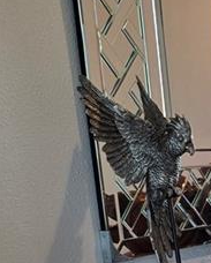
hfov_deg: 10.9
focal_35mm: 118
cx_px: 517
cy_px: 384
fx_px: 919
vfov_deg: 15.2
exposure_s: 1/120
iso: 200
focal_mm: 6.25
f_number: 1.7
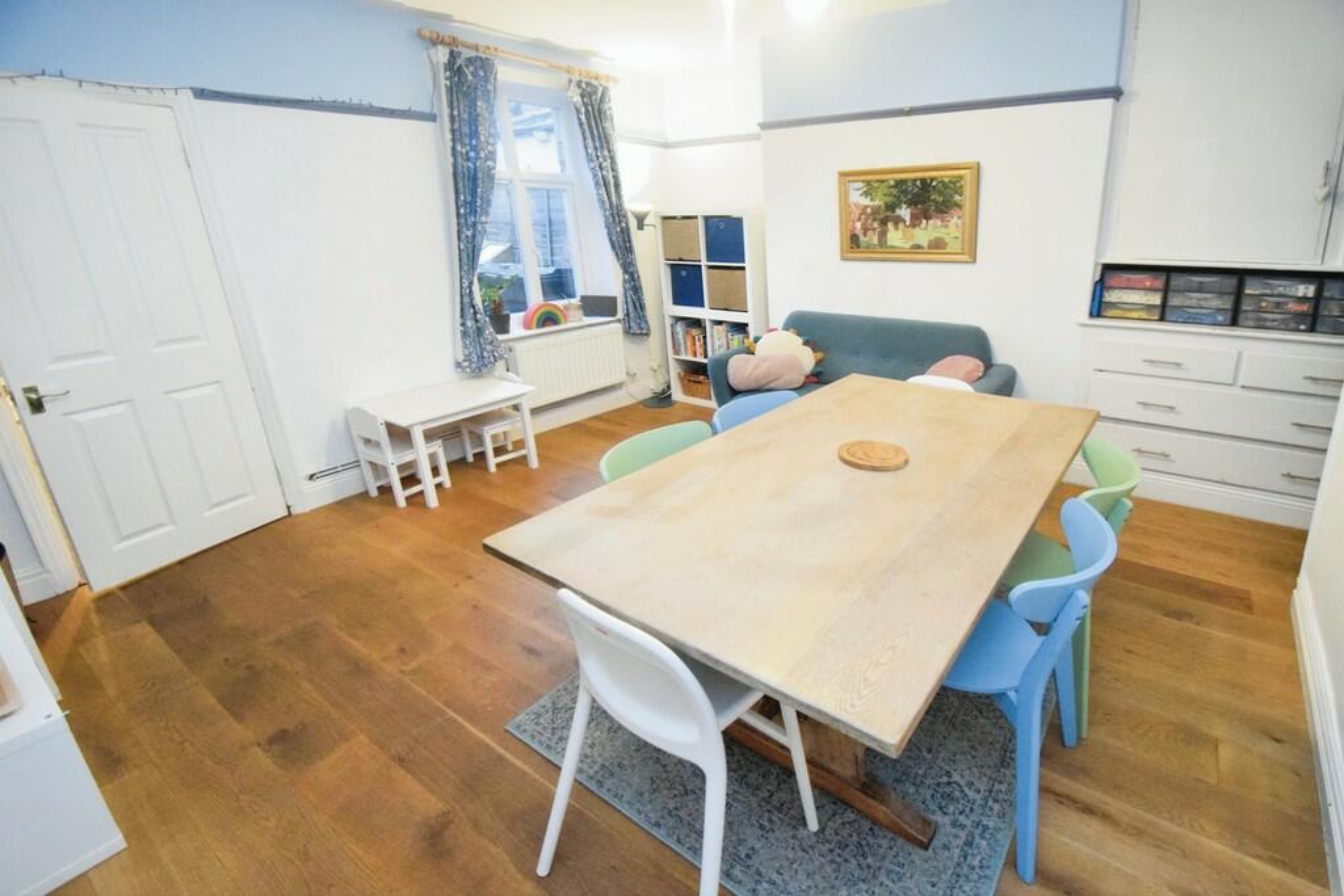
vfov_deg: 77.3
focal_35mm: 15
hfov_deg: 100.4
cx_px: 672
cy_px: 448
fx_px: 560
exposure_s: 1/60
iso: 5600
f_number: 3.5
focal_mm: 10
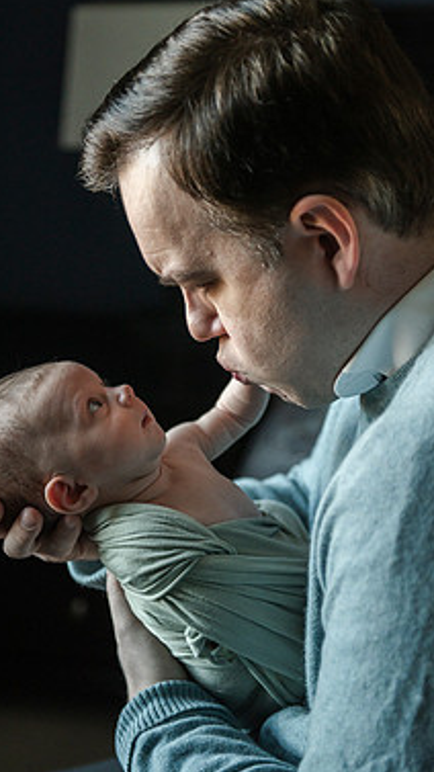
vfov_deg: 28.2
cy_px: 371
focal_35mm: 75
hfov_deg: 16.1
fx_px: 1535
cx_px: 201
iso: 2000
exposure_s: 1/500
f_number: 2.8
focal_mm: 60
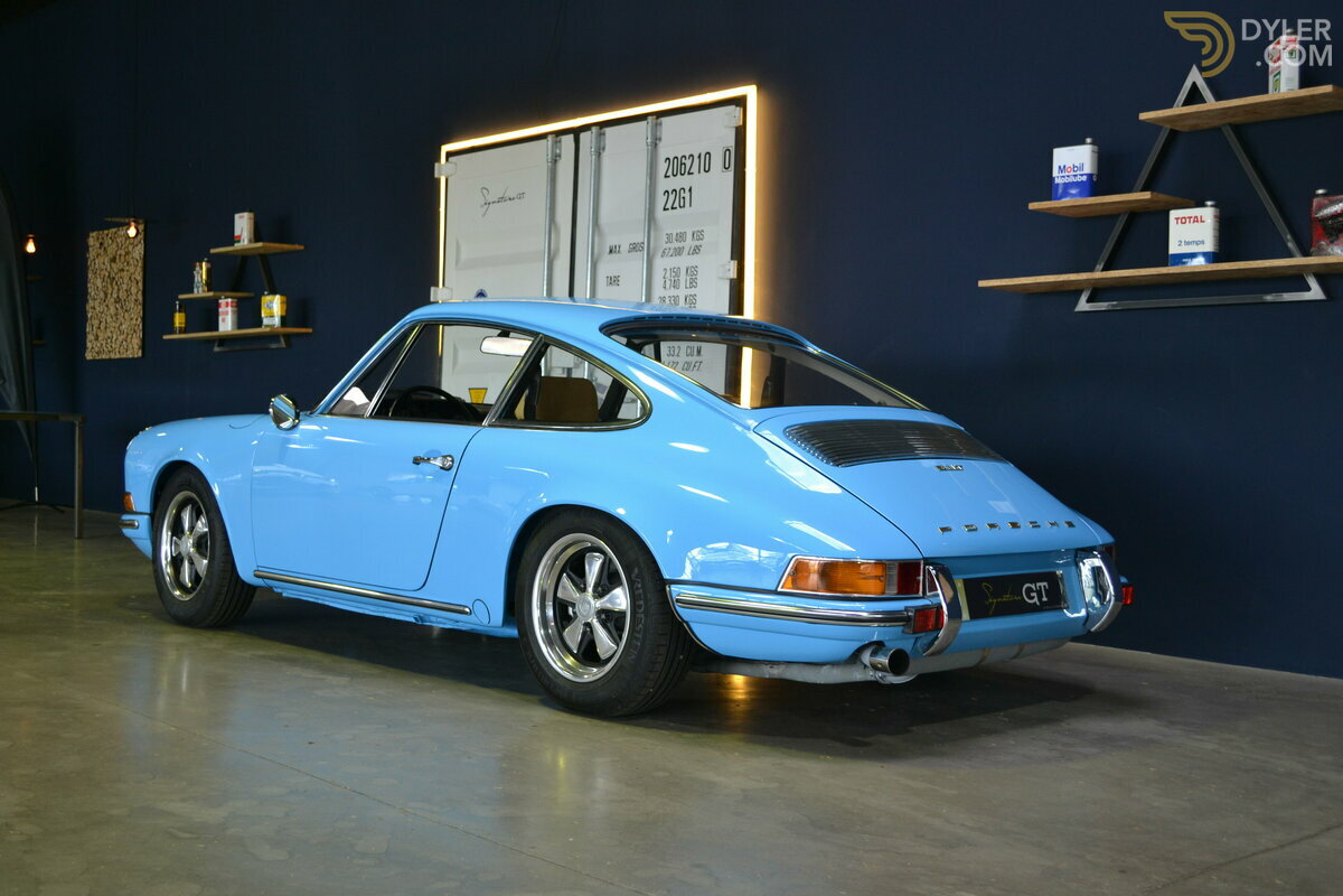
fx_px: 1623
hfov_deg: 45.0
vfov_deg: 30.8
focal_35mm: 44
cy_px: 448
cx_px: 672
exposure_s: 1/50
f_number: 4.5
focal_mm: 29
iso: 400
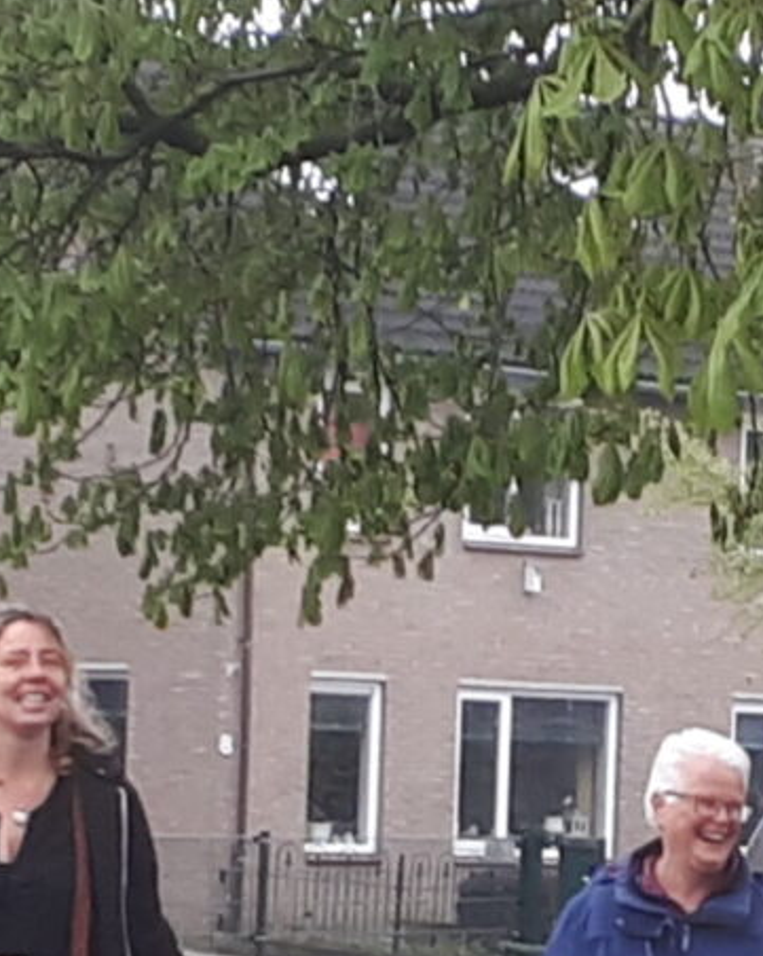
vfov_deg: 24.2
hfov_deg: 19.3
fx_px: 2176
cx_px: 786
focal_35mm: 77
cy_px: 810
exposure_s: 1/60
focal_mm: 3.6
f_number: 1.9
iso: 50
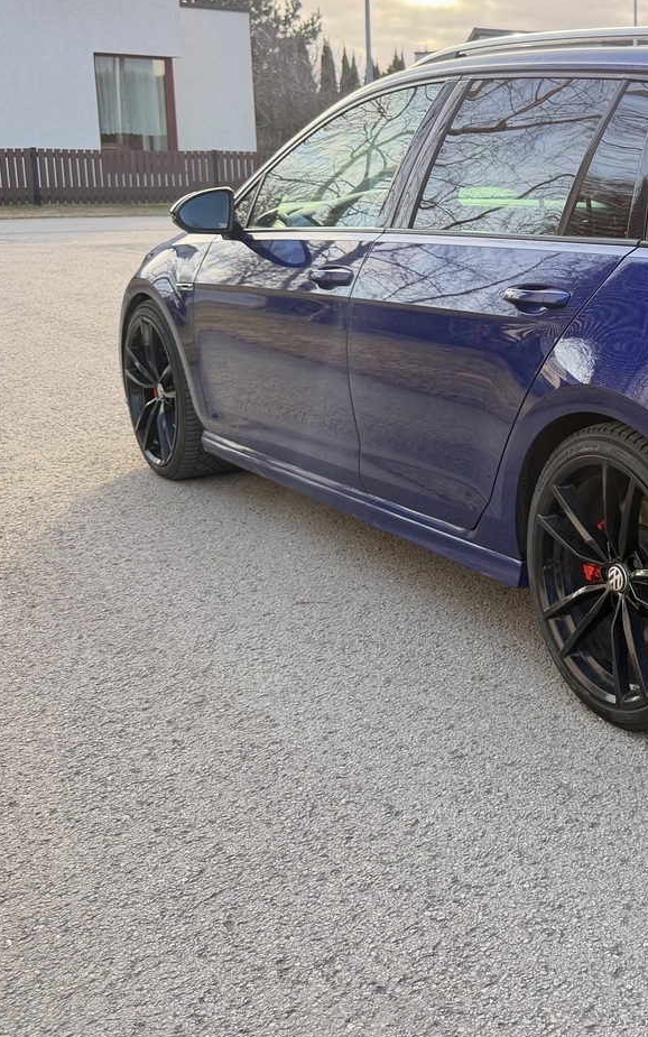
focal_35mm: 44
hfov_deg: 25.9
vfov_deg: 44.9
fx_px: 1243
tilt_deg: -11.5
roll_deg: -1.5
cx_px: 795
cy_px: 397
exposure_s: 1/361
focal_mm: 6.76
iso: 100
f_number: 1.78
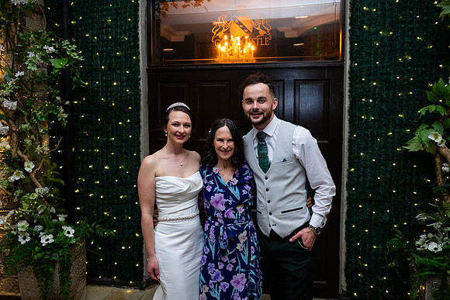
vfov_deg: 41.1
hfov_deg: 58.7
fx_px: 400
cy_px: 150
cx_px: 225
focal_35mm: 32
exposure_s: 1/160
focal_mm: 32
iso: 640
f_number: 3.5
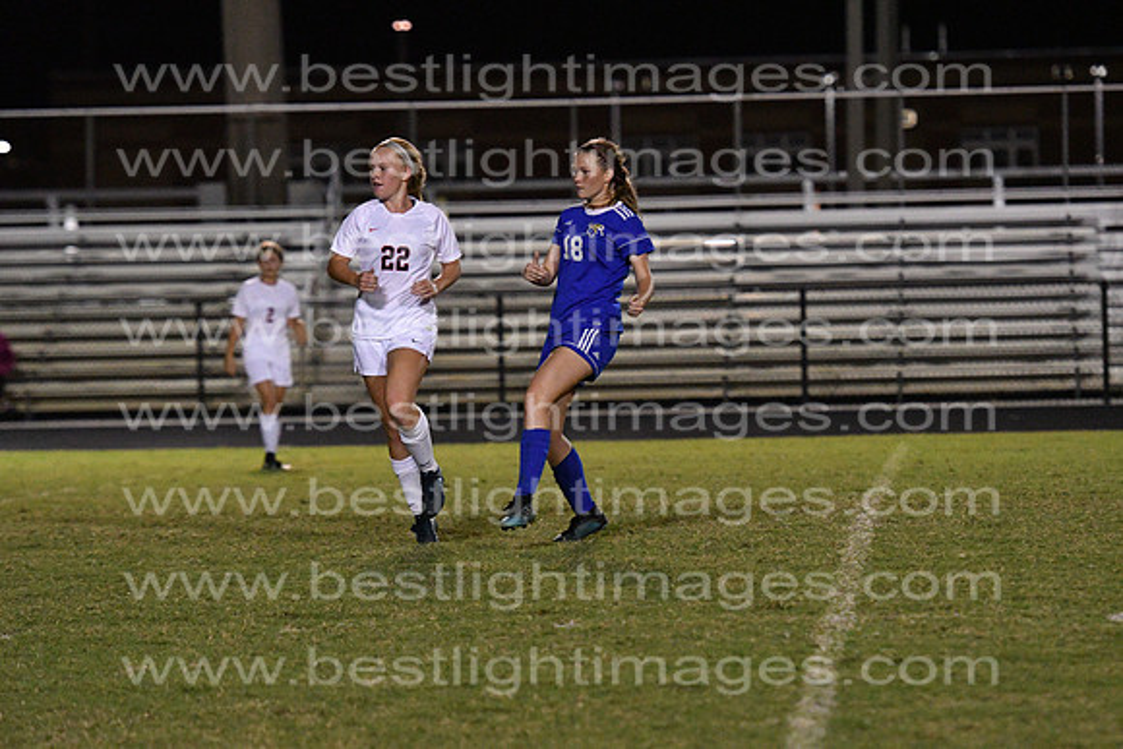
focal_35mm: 225
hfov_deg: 9.1
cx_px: 562
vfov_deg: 6.1
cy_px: 374
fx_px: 7020
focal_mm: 150
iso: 8000
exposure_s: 1/800
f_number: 4
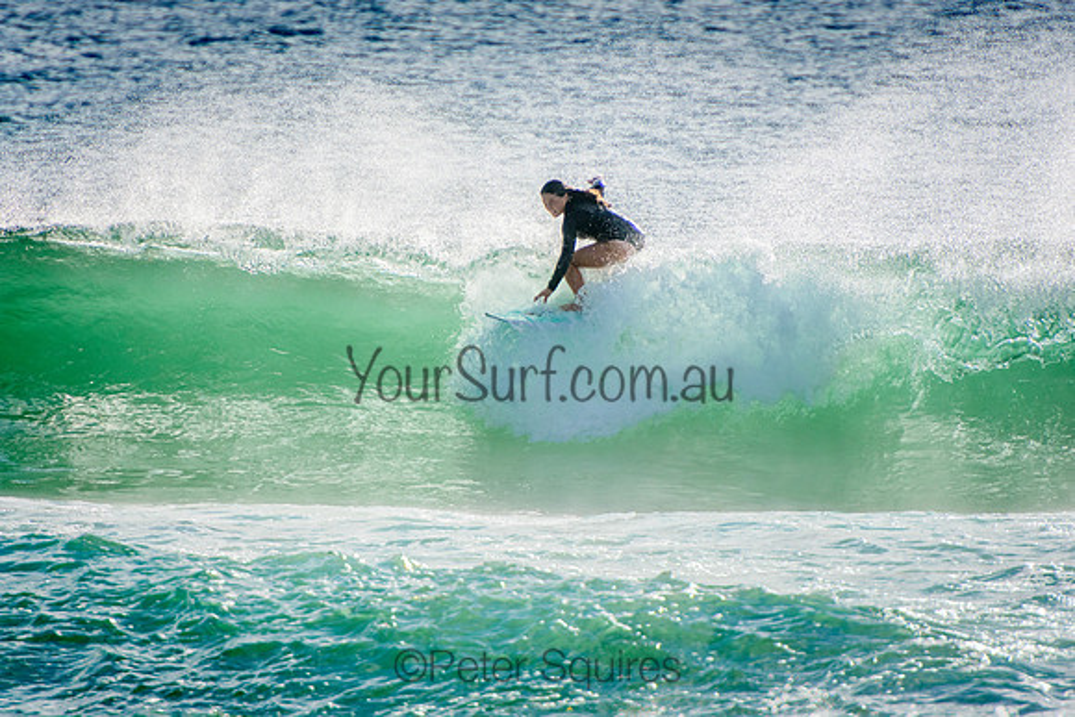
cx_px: 538
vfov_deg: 2.3
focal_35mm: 600
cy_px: 358
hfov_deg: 3.4
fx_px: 17920
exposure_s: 1/2000
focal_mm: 400
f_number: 5.6
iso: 280
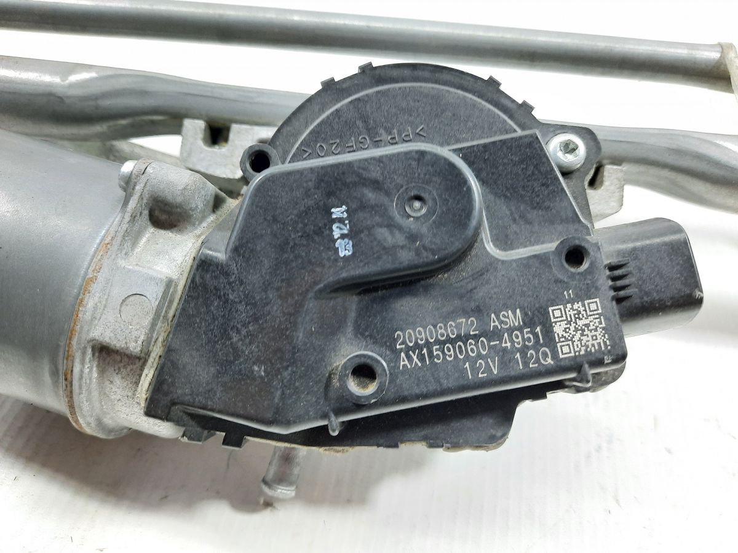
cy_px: 276
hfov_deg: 69.4
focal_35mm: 25
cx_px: 369
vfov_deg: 54.9
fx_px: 533
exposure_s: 1/33
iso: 250
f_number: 2
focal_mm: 4.6
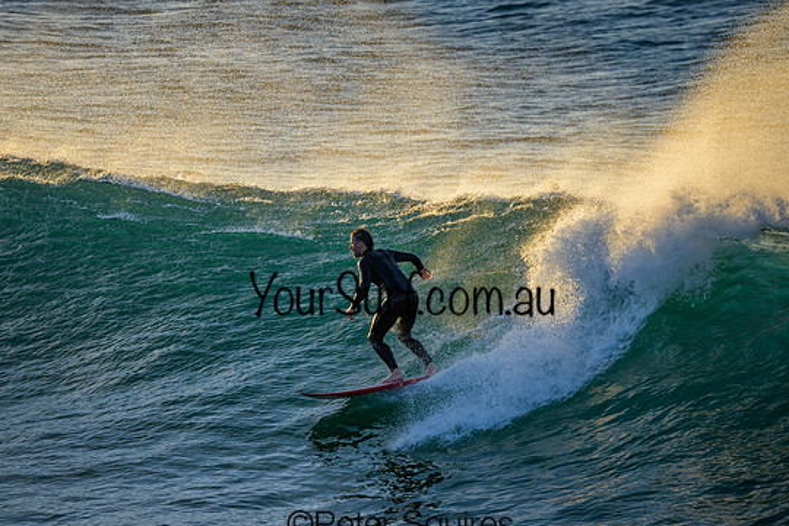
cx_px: 400
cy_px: 281
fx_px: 18825
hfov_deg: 2.4
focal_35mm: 859
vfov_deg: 1.6
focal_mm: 800
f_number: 6.3
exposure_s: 1/2000
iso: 800
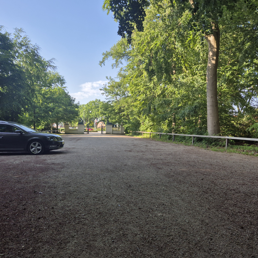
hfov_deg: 57.2
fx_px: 236
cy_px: 126
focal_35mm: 28
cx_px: 119
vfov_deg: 57.3
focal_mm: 5.4
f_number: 1.8
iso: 25
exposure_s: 1/578
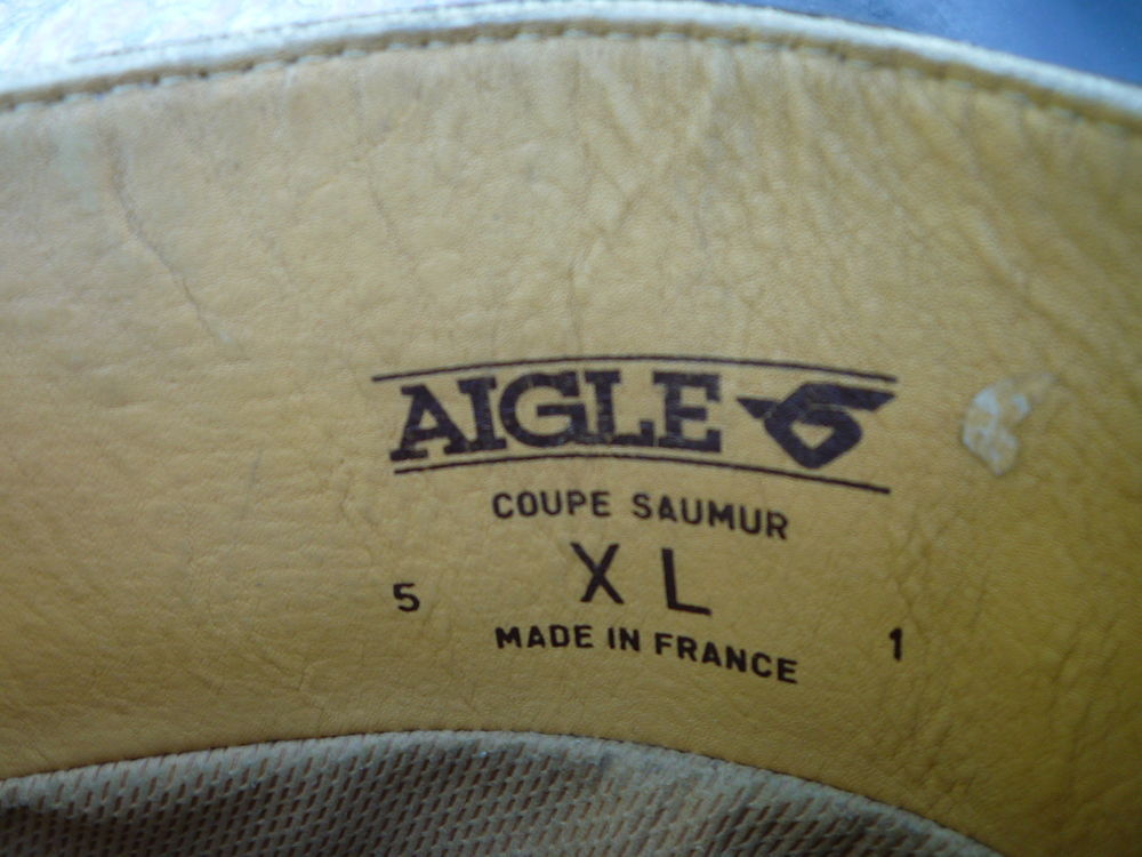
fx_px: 990
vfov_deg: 46.8
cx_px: 571
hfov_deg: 60.0
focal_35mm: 30
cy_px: 428
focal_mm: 5.2
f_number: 3.3
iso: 160
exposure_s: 1/30
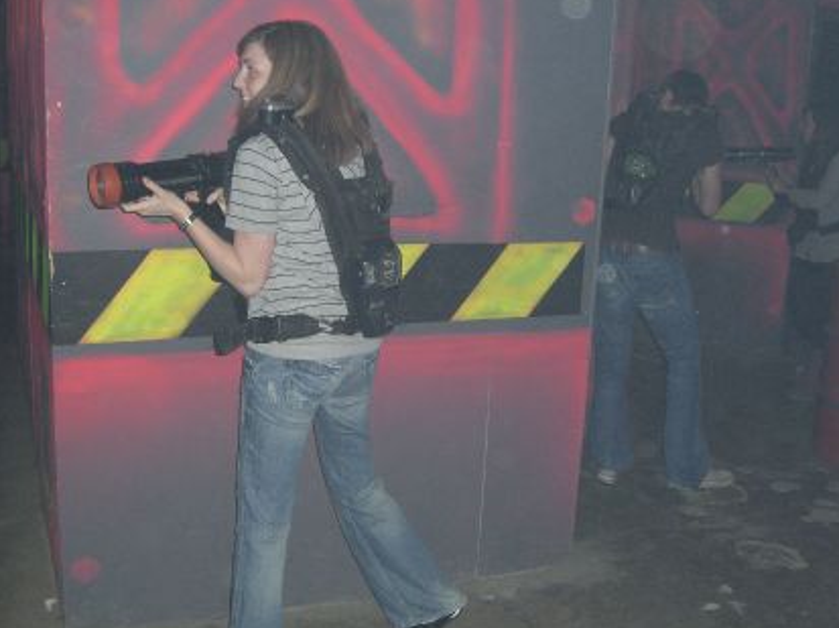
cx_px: 382
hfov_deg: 44.8
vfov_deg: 34.3
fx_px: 1017
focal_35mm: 42
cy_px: 333
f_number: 4
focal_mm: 7.9
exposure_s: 1/60
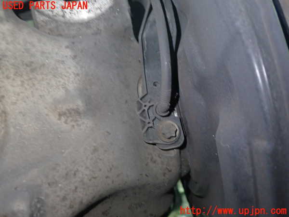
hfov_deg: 60.0
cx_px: 144
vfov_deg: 46.8
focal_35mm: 30
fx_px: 250
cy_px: 108
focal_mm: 5.4
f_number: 2.3
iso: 500
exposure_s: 1/30
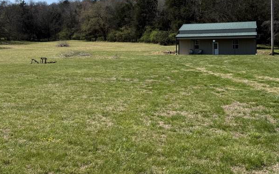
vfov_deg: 30.8
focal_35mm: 41
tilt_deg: +1.8
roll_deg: -0.3
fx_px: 312
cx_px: 126
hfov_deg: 48.2
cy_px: 48
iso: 80
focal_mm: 6.76
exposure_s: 1/5319
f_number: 1.78
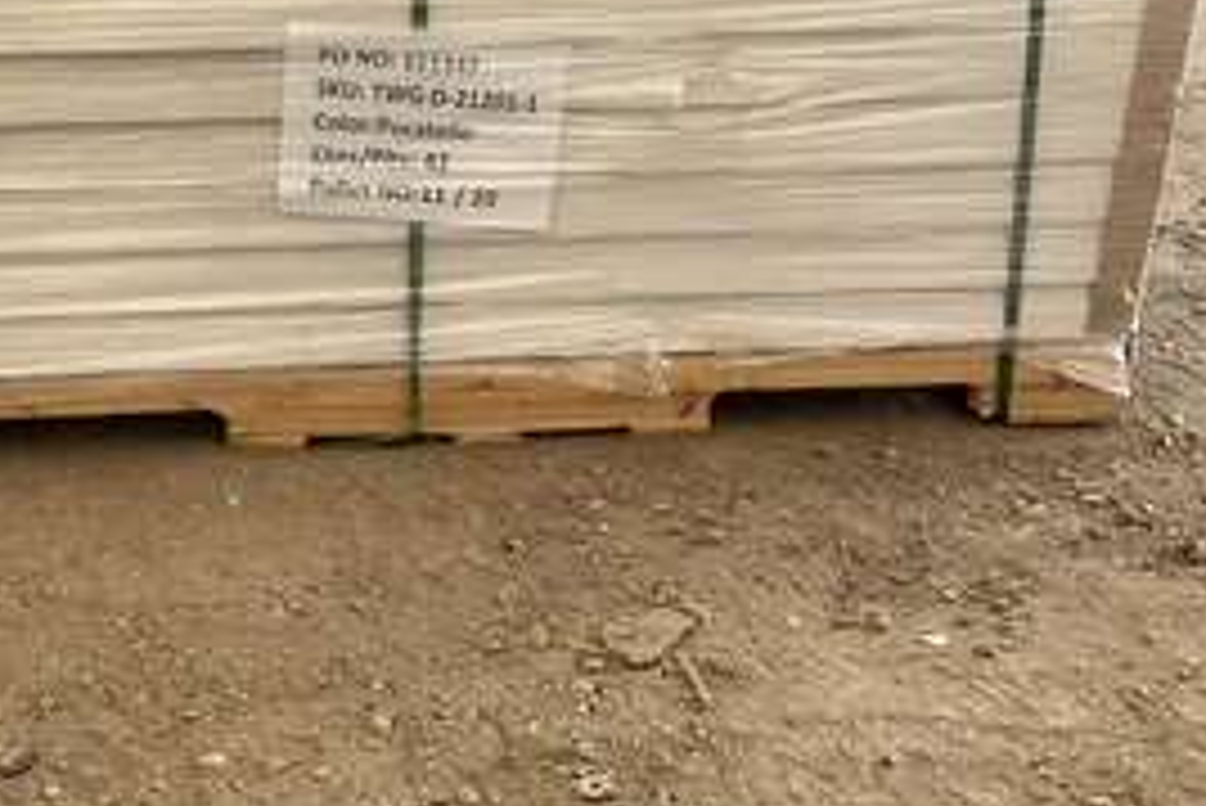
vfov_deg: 29.6
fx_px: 1508
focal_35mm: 45
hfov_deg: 43.1
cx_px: 428
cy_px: 243
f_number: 1.8
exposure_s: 1/122
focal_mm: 3
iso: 32
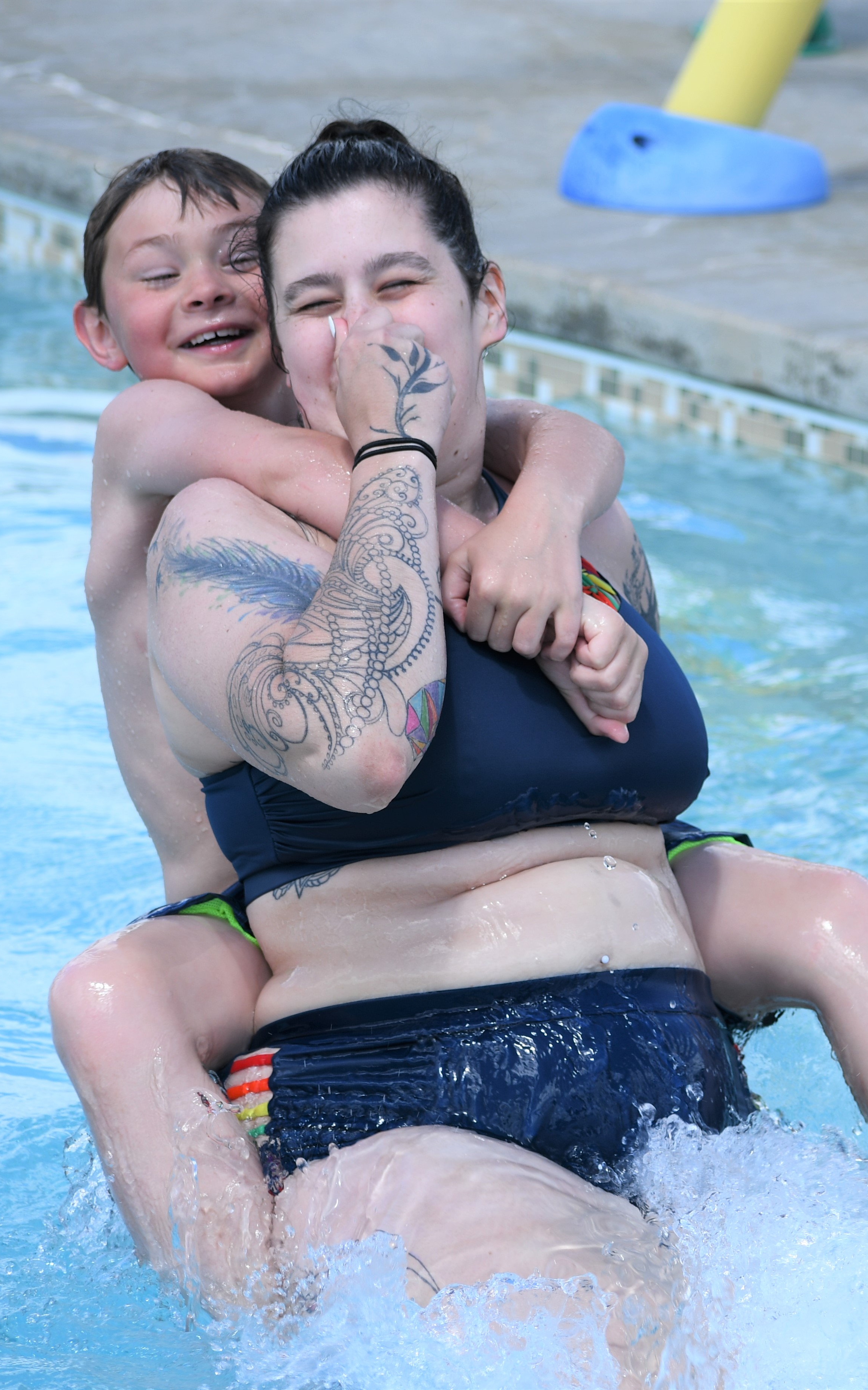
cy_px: 696
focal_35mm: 225
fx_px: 8516
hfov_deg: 5.8
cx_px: 691
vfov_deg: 9.3
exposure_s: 1/500
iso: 100
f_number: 4.8
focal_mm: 98
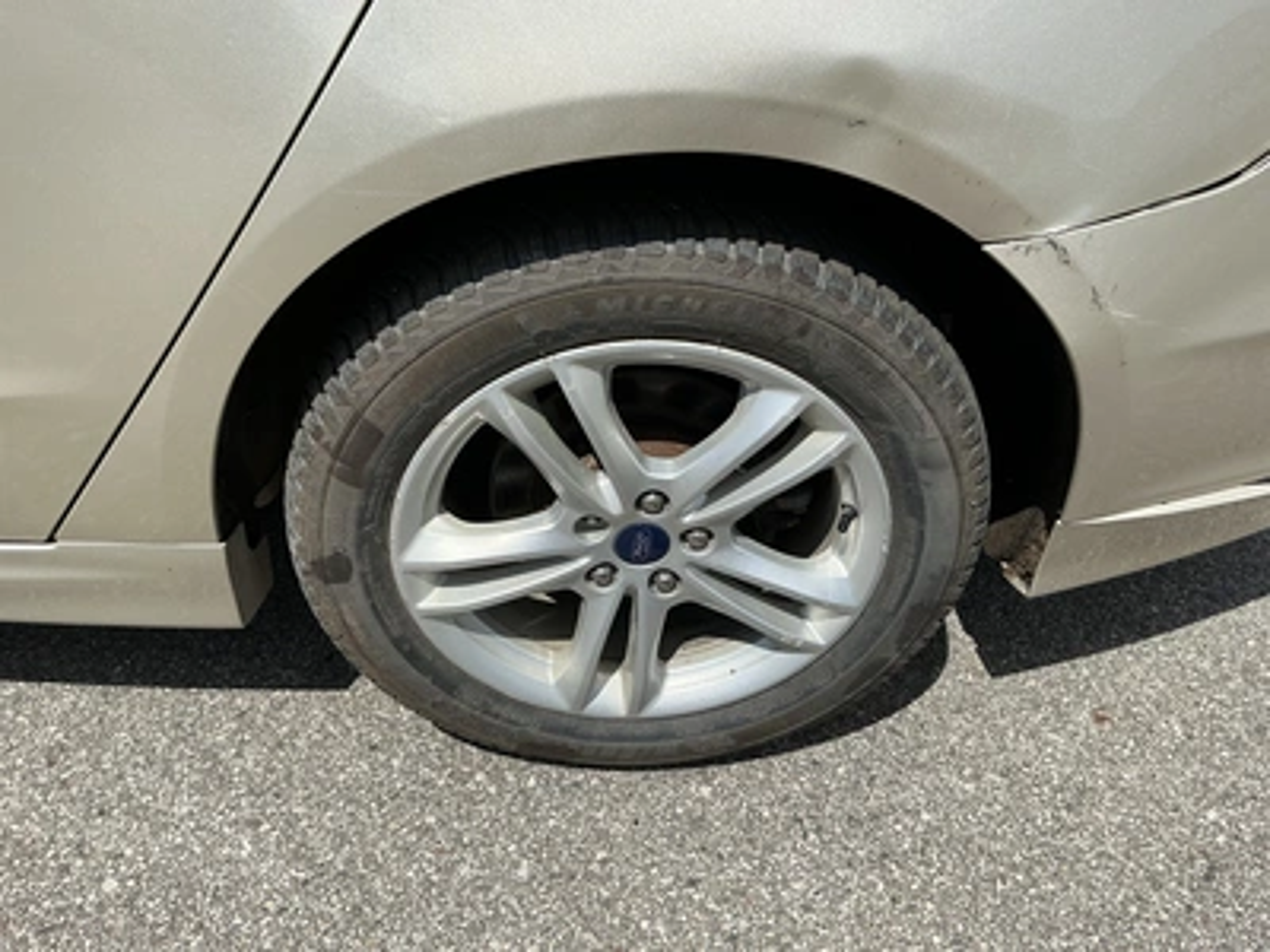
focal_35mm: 28
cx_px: 635
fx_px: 1027
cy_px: 476
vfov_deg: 49.7
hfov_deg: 63.4
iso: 25
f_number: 1.8
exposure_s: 1/2320
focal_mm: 3
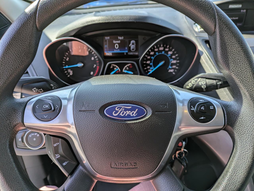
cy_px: 96
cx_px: 127
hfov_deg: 69.4
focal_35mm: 25
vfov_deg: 54.9
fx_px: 183
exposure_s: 1/490
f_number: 1.89
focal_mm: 5.43
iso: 41
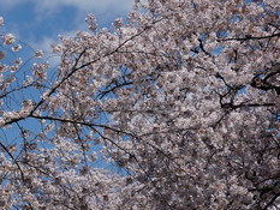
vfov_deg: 11.7
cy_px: 202
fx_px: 1020
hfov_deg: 15.1
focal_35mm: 126
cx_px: -64
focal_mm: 34
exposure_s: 1/320
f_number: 9
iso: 100
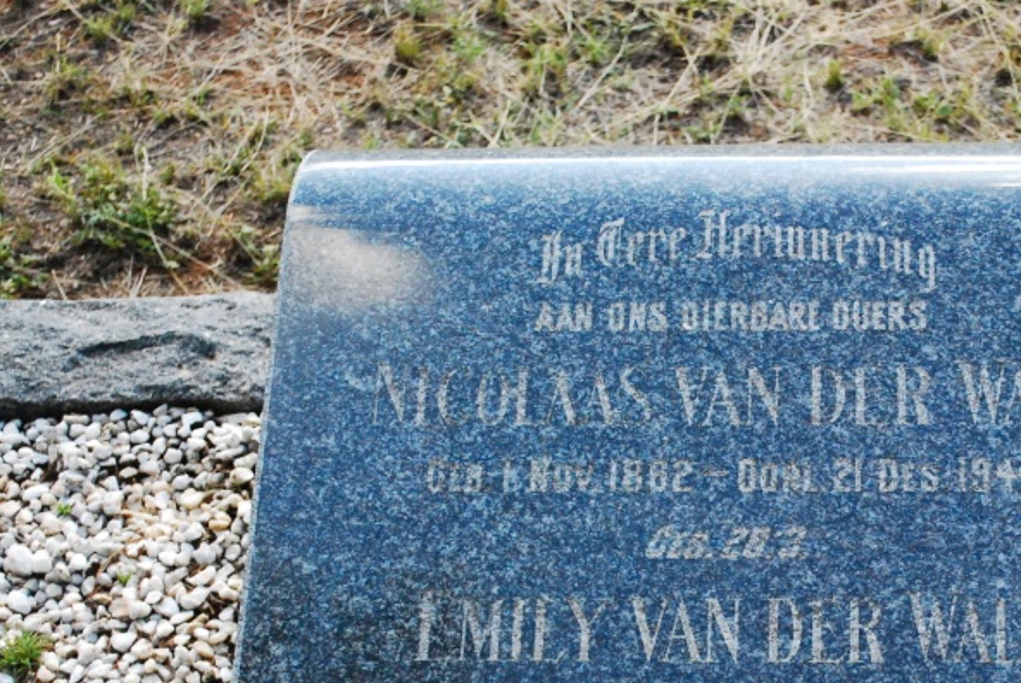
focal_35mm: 83
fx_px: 2356
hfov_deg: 24.2
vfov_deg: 16.3
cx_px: 745
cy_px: 570
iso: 1600
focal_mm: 32
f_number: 4.8
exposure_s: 1/1250
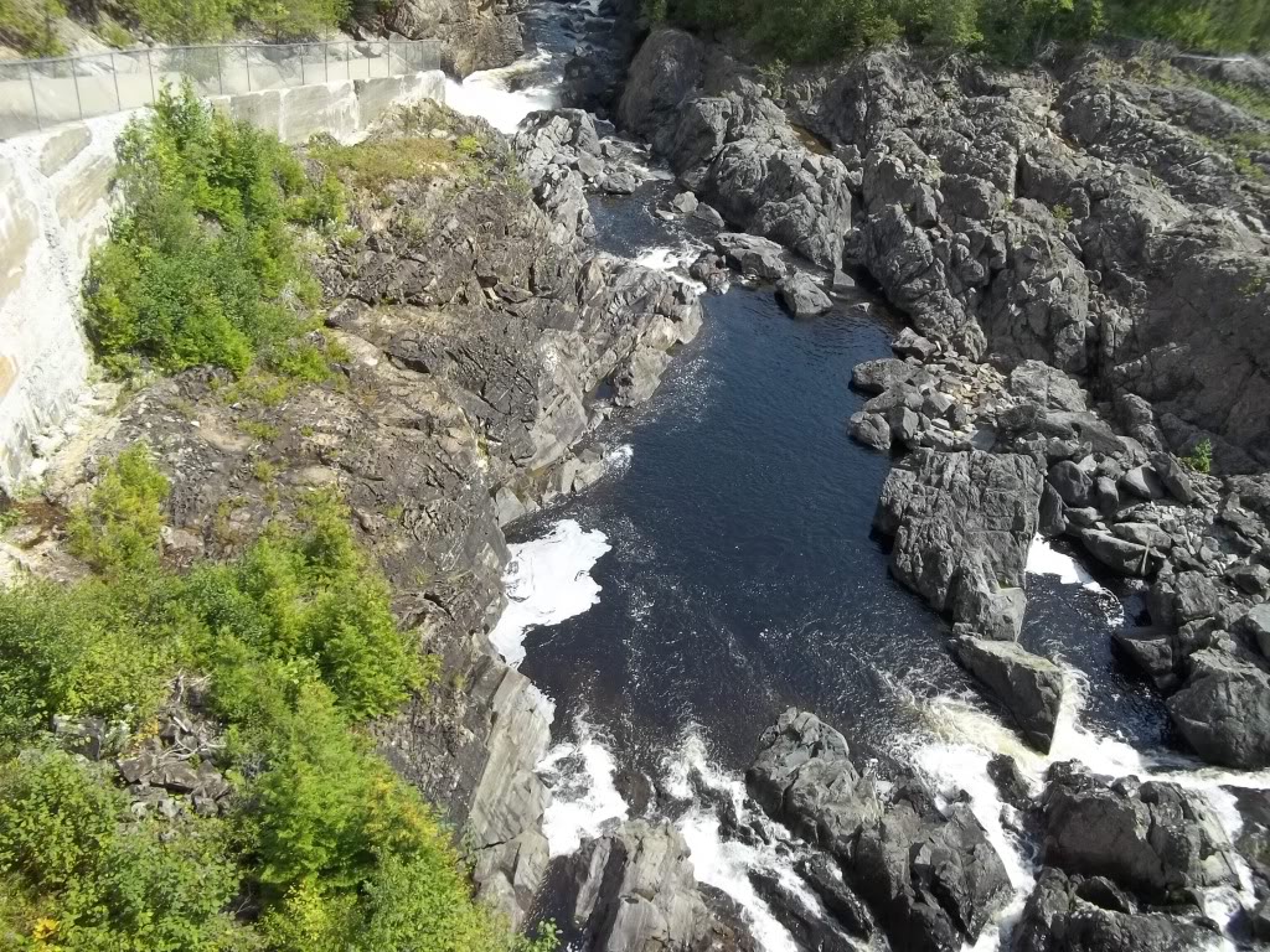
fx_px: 1174
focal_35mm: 32
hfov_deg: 56.8
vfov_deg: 44.2
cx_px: 635
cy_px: 476
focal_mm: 5.7
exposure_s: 1/80
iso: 64
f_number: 8.8
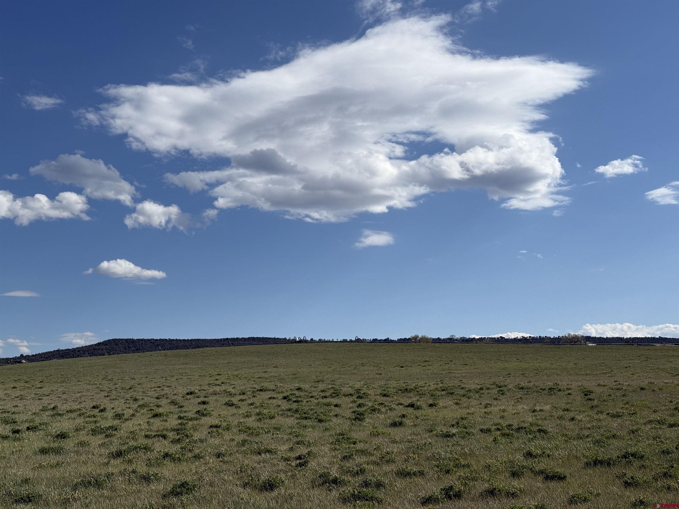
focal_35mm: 48
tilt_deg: +9.5
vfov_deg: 30.3
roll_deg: +1.2
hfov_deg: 39.7
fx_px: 942
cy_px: 254
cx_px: 340
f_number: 1.78
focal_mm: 6.76
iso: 64
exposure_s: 1/11364
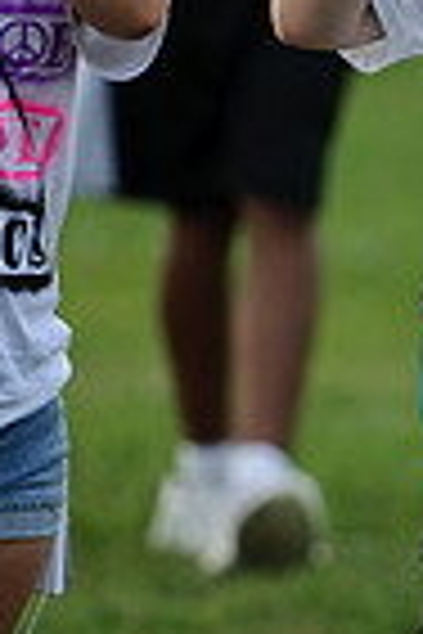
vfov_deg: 2.2
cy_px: 306
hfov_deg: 1.4
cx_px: 632
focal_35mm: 957
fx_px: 16866
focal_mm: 200
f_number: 2.8
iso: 200
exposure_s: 1/750
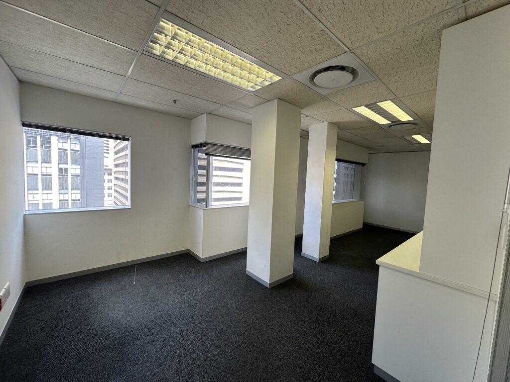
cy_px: 191
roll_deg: -2.7
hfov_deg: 102.1
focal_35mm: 14
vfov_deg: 85.7
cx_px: 255
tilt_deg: -3.8
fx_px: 206
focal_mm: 2.22
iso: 125
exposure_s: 1/100
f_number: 2.2
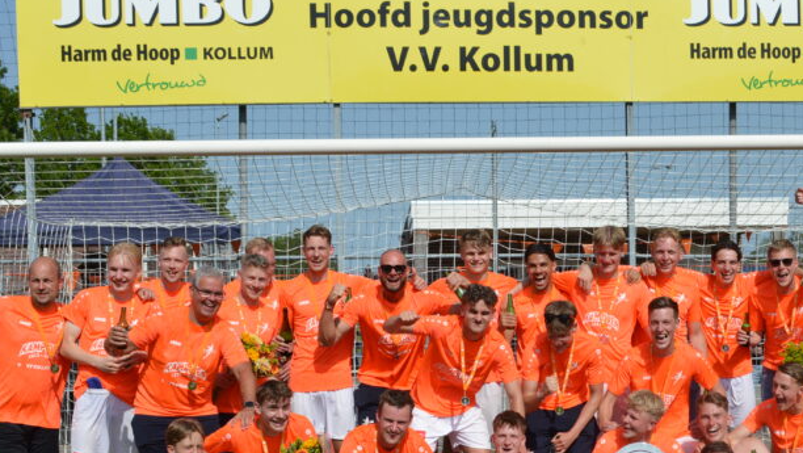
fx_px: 1342
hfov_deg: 33.0
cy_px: 376
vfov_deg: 18.9
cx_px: 546
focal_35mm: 63
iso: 100
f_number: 8
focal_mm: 24
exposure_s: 1/320
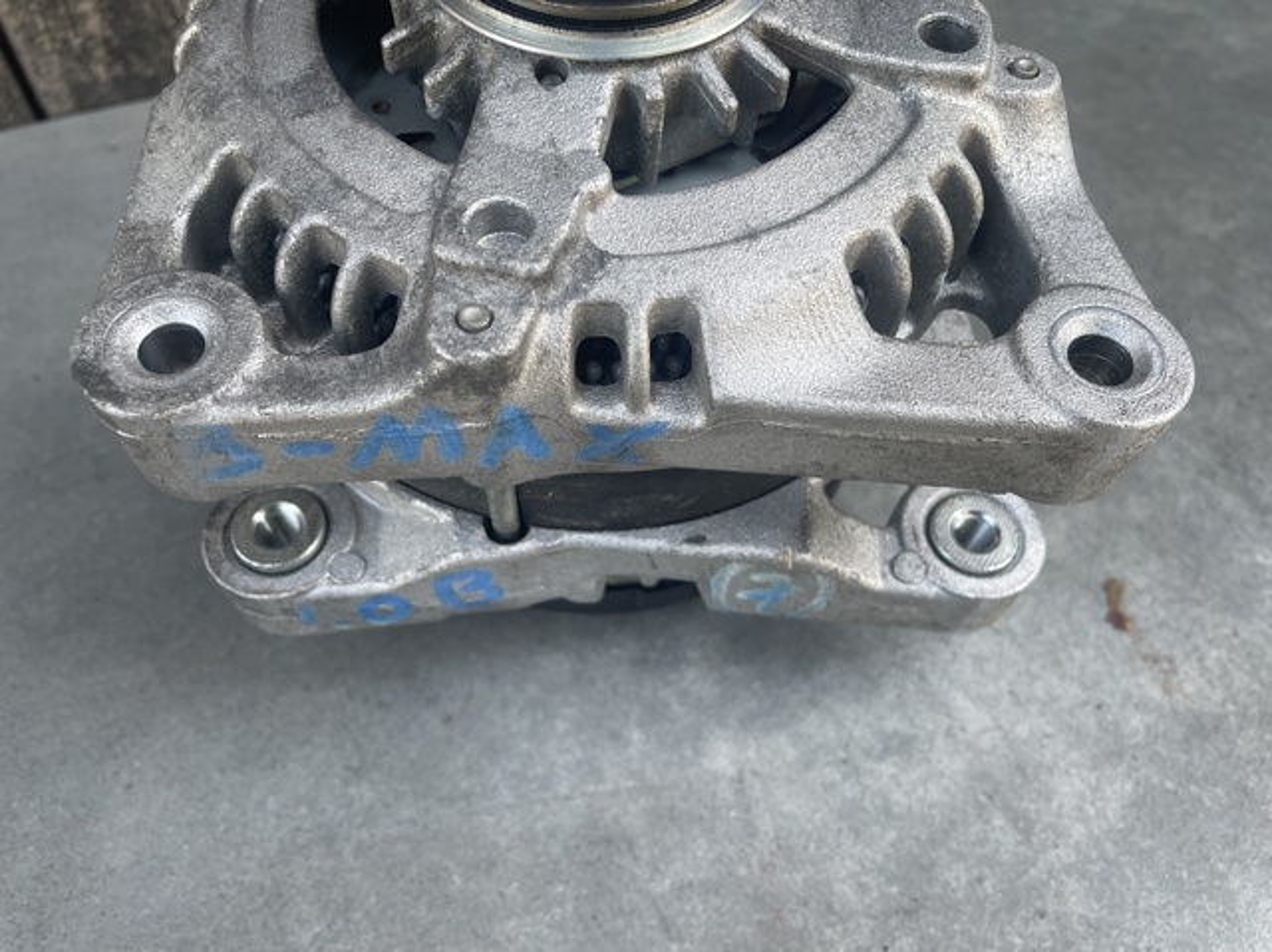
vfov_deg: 53.0
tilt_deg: -51.0
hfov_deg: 67.3
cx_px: 636
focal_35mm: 26
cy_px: 476
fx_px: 955
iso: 32
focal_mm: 4.2
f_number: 1.6
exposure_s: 1/121
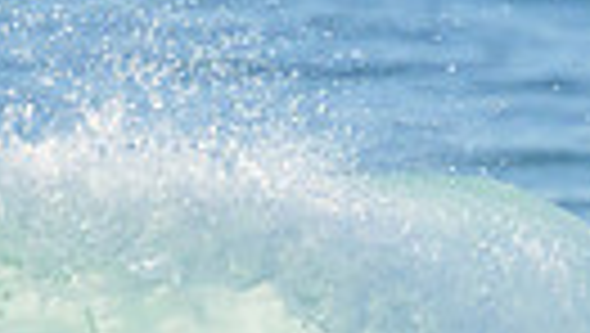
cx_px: 271
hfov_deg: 0.6
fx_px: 61060
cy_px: 609
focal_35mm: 3899
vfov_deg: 0.3
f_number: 11
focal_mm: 800
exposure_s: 1/2000
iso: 1250
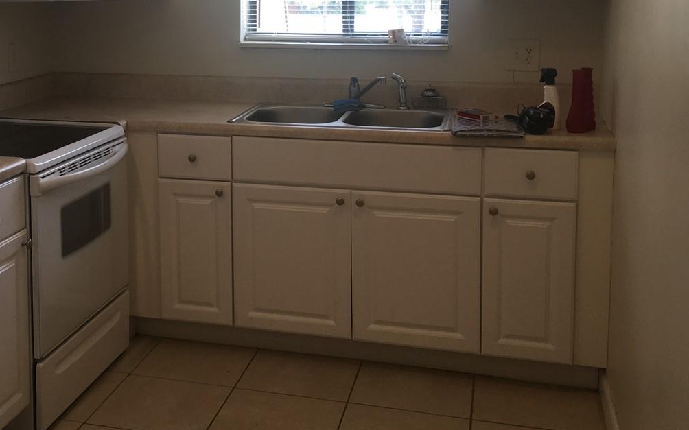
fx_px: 920
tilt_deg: -6.6
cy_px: 84
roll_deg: +0.8
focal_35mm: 49
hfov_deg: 40.1
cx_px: 185
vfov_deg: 25.8
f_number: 2.2
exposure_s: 1/60
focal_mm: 4.15
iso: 32
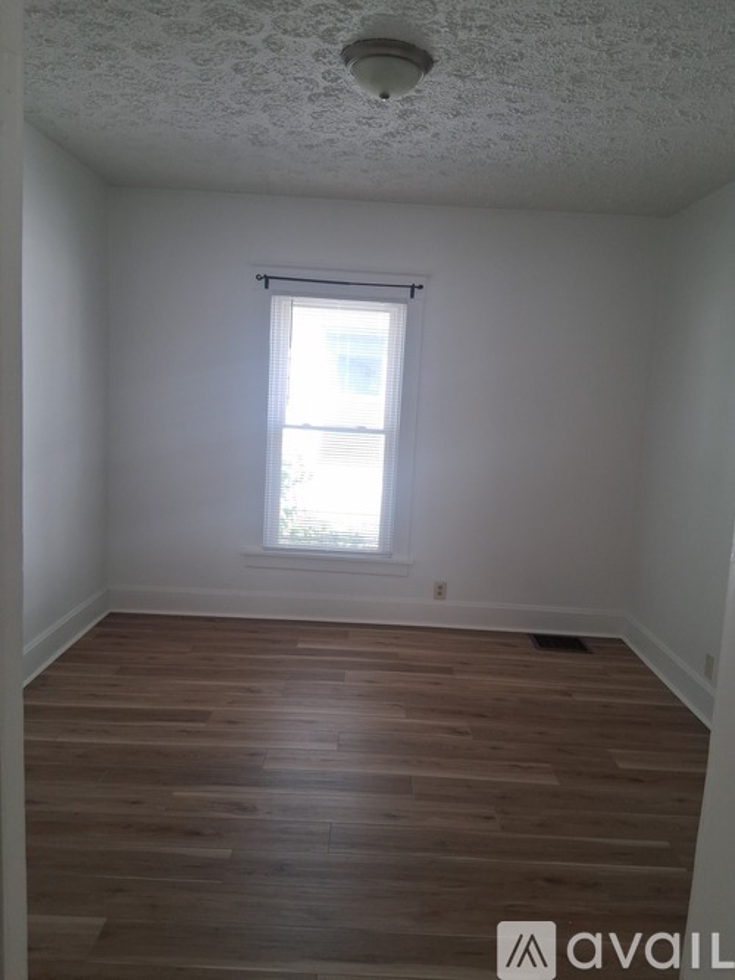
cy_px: 490
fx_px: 736
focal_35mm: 26
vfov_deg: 67.3
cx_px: 368
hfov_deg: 53.0
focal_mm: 3.98
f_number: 1.8
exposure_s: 1/100
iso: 80
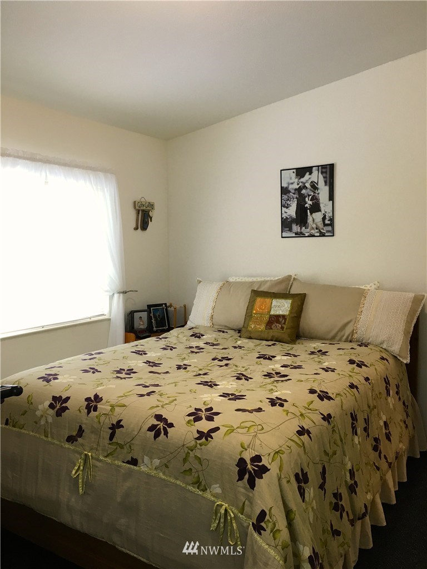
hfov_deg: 48.2
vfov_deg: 61.7
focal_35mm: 29
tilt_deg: -5.5
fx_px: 477
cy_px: 284
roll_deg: -0.2
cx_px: 214
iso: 80
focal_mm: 4.15
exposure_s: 1/30
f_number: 2.2
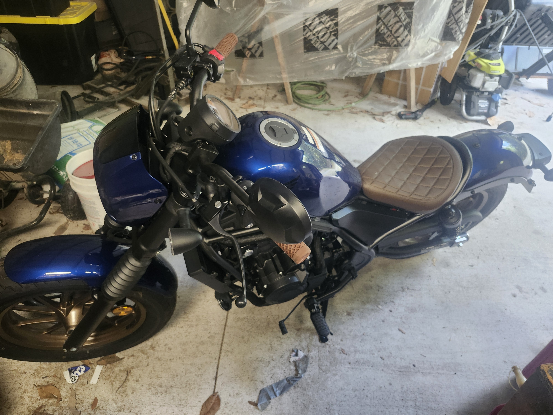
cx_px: 276
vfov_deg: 58.9
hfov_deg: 73.9
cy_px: 208
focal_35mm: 23
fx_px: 367
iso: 640
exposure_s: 1/60
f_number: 1.8
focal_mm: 5.54
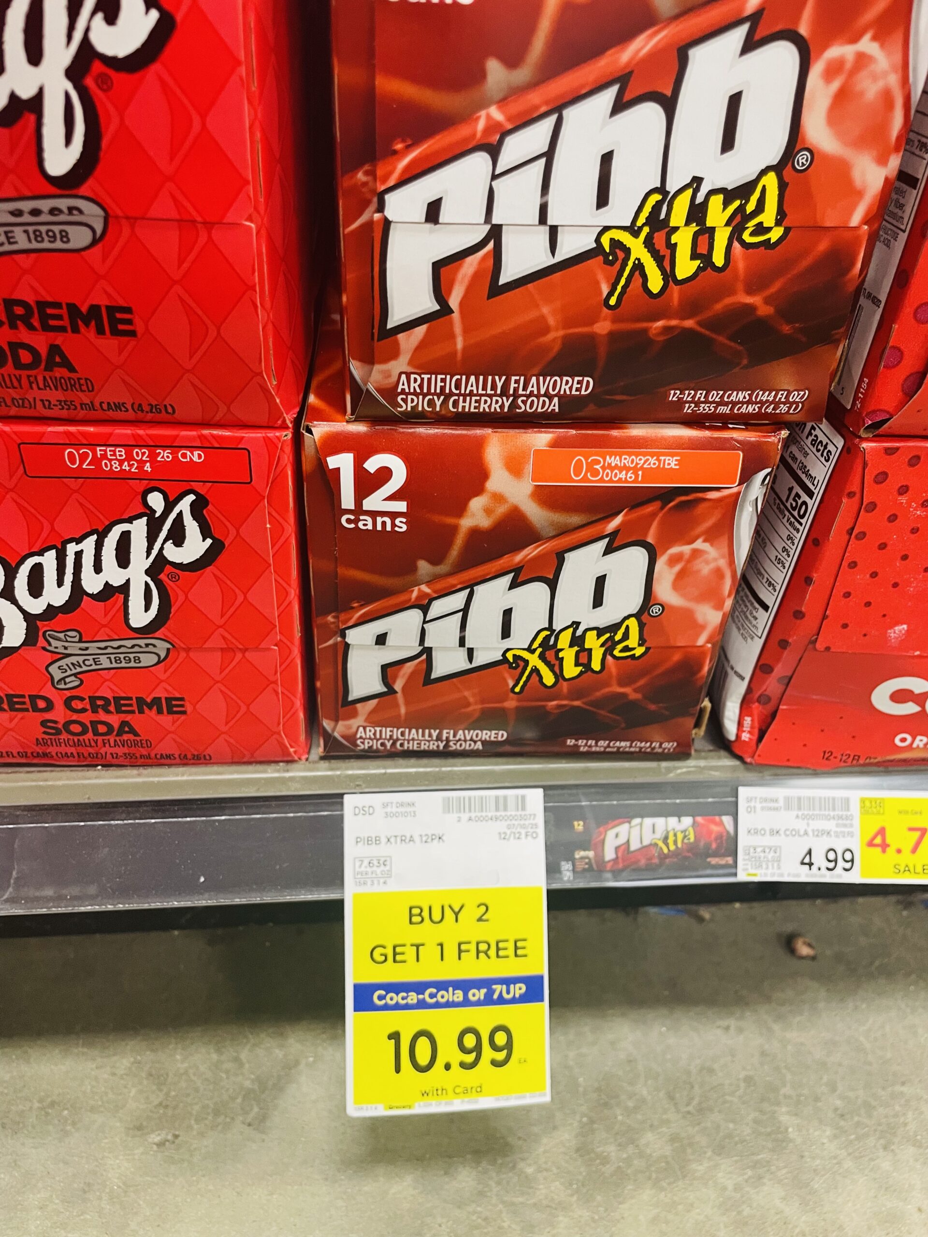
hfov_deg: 53.1
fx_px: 929
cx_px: 464
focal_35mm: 26
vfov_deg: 67.3
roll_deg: -4.4
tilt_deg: -38.5
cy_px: 618
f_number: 1.6
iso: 250
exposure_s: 1/60
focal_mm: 4.2
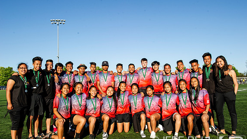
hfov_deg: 59.5
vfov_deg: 35.7
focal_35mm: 33
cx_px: 124
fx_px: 216
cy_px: 74
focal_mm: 31
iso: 200
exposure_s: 1/500
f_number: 5.6
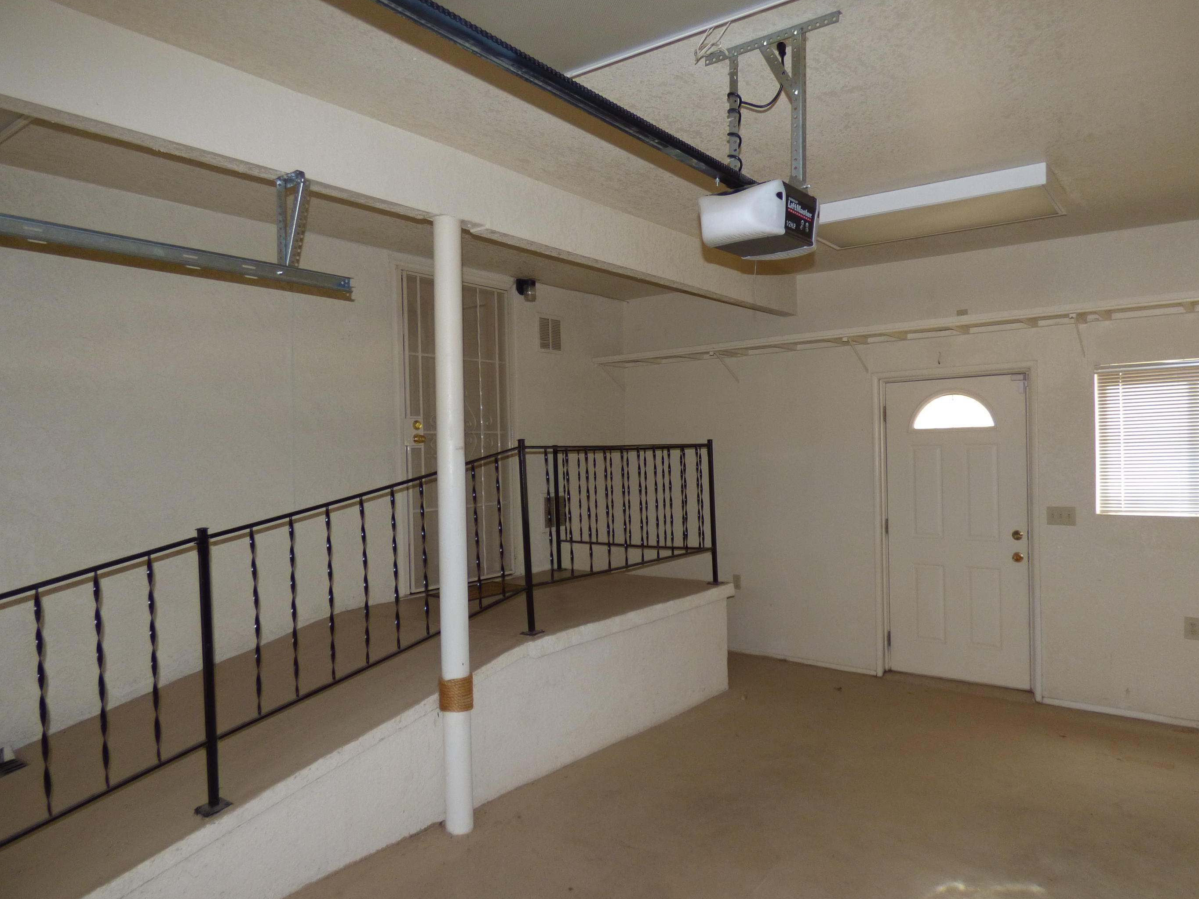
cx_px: 645
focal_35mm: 22
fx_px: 762
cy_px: 462
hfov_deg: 76.3
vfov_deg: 61.1
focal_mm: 3.58
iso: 160
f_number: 2.8
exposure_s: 1/60
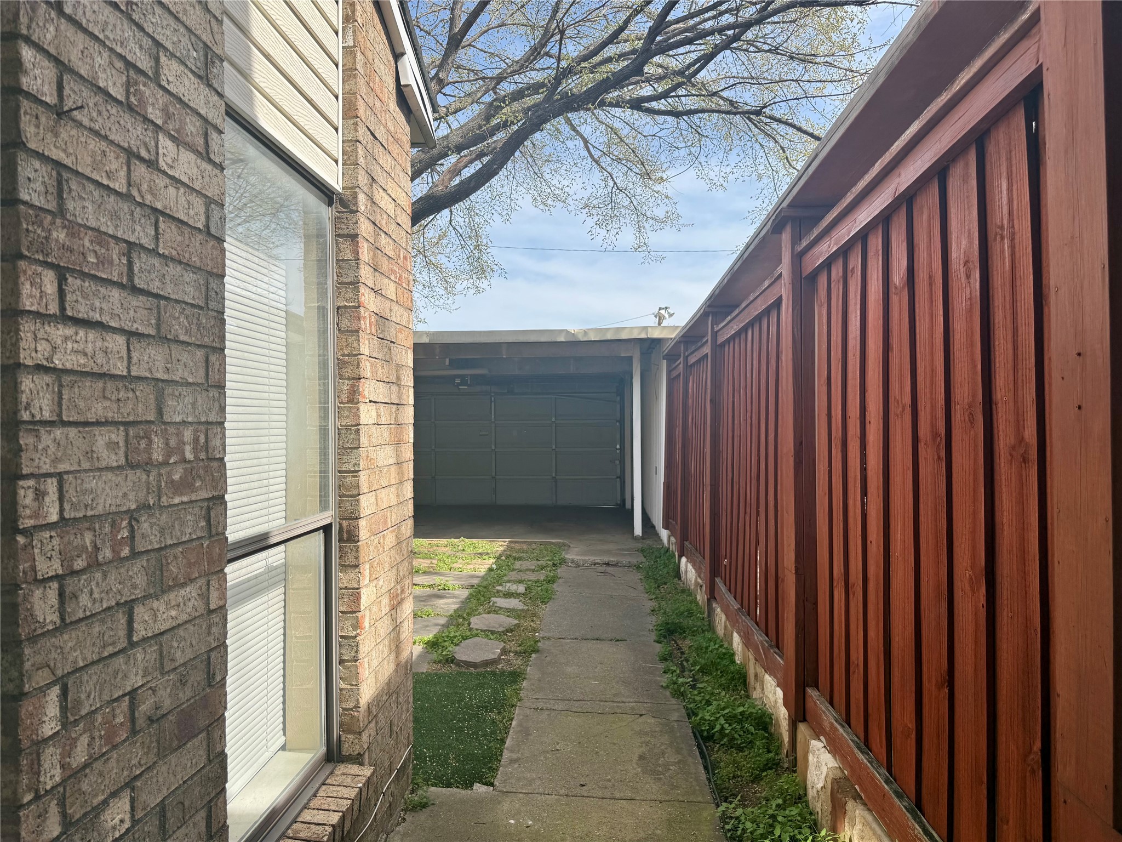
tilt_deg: -0.1
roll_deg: +0.4
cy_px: 421
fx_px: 778
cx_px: 561
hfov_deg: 71.6
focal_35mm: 24
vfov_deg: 56.8
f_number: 1.78
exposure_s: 1/2525
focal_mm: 6.76
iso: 80
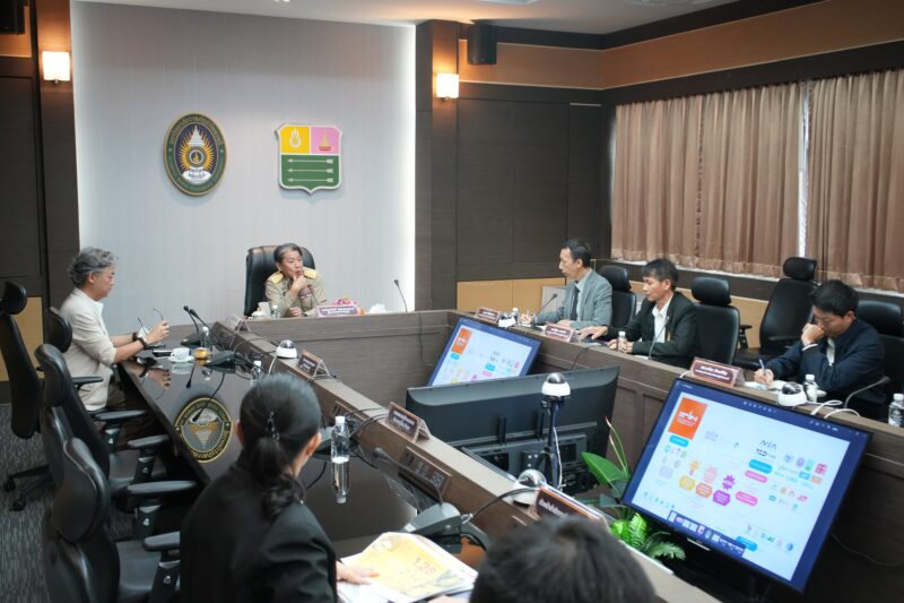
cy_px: 302
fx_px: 954
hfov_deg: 50.7
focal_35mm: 38
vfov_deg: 35.0
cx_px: 452
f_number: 4
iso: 4000
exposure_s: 1/160
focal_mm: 38
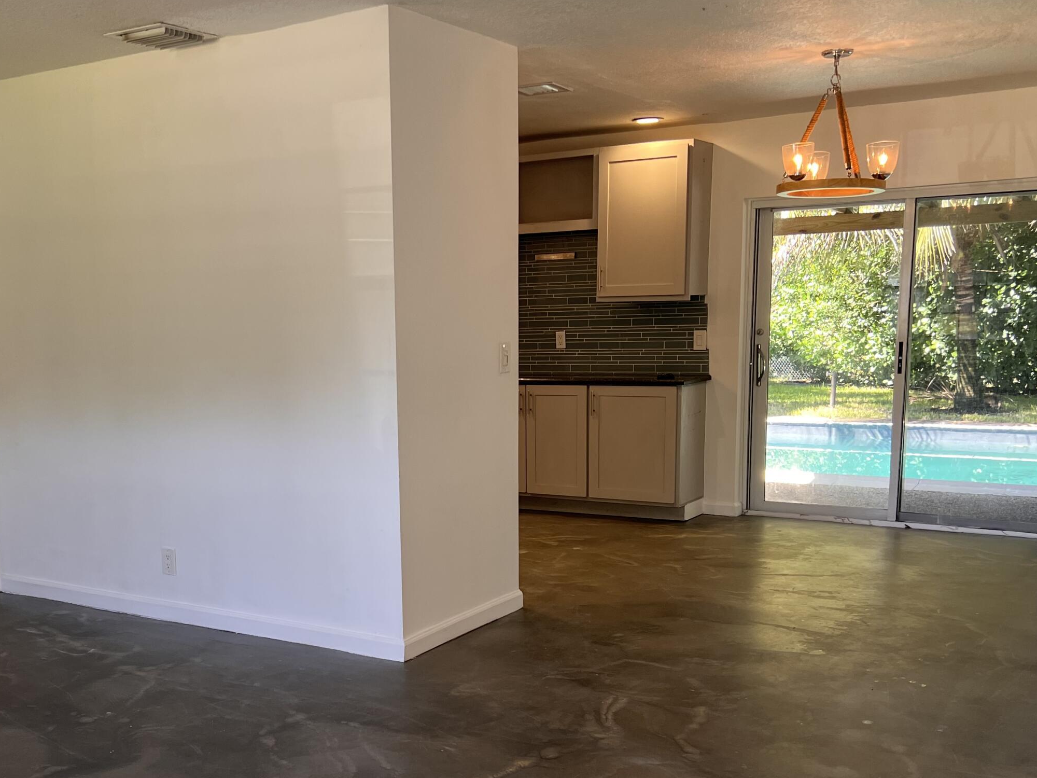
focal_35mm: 39
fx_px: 1168
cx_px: 407
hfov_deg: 47.5
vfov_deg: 36.5
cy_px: 511
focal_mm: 5.7
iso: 80
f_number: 1.5
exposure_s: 1/60
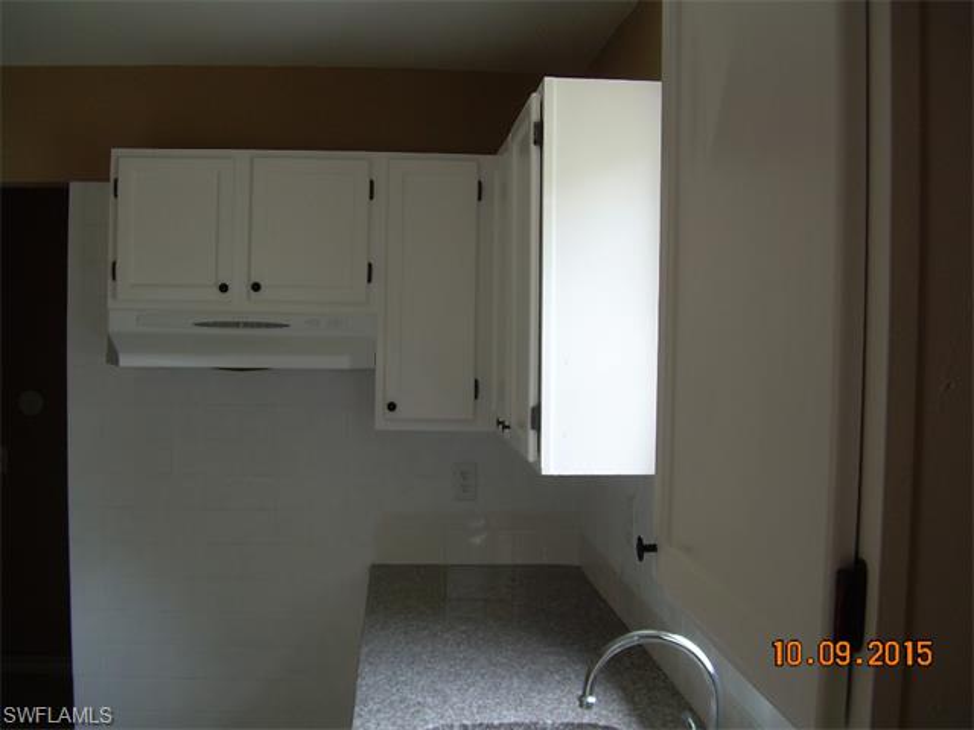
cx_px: 487
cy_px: 365
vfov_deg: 37.7
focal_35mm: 38
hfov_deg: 49.0
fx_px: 1069
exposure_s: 1/32.7
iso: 50
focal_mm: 6.3
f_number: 2.8
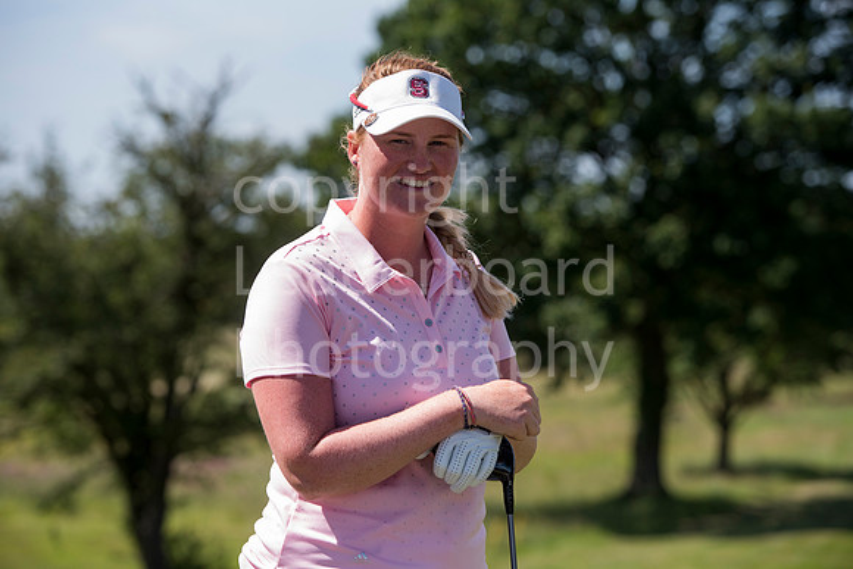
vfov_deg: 11.2
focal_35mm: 122
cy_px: 284
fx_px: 2891
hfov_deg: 16.8
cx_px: 426
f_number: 4.5
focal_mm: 122
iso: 500
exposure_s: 1/2500
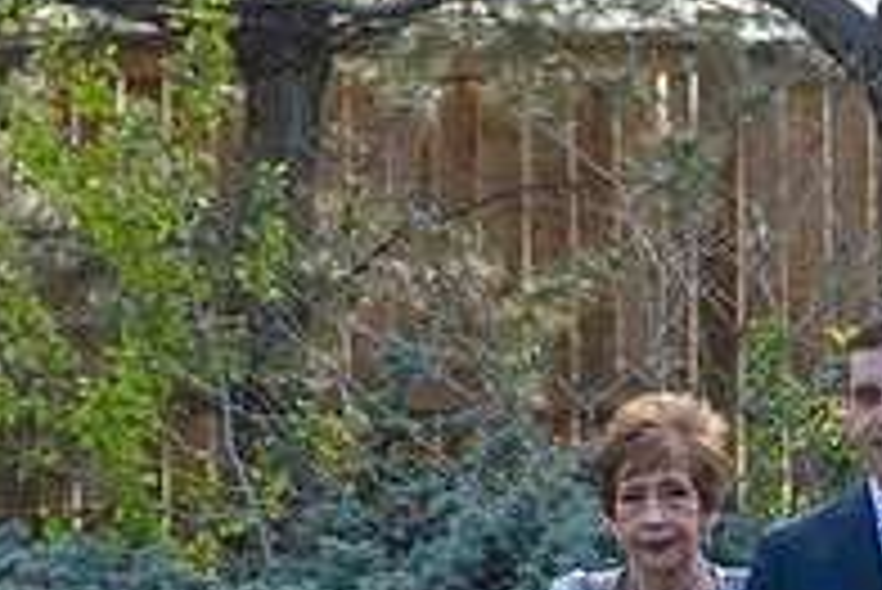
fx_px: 7625
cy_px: 741
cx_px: 634
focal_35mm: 311
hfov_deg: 6.6
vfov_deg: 4.4
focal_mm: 105
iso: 64
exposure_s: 1/200
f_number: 4
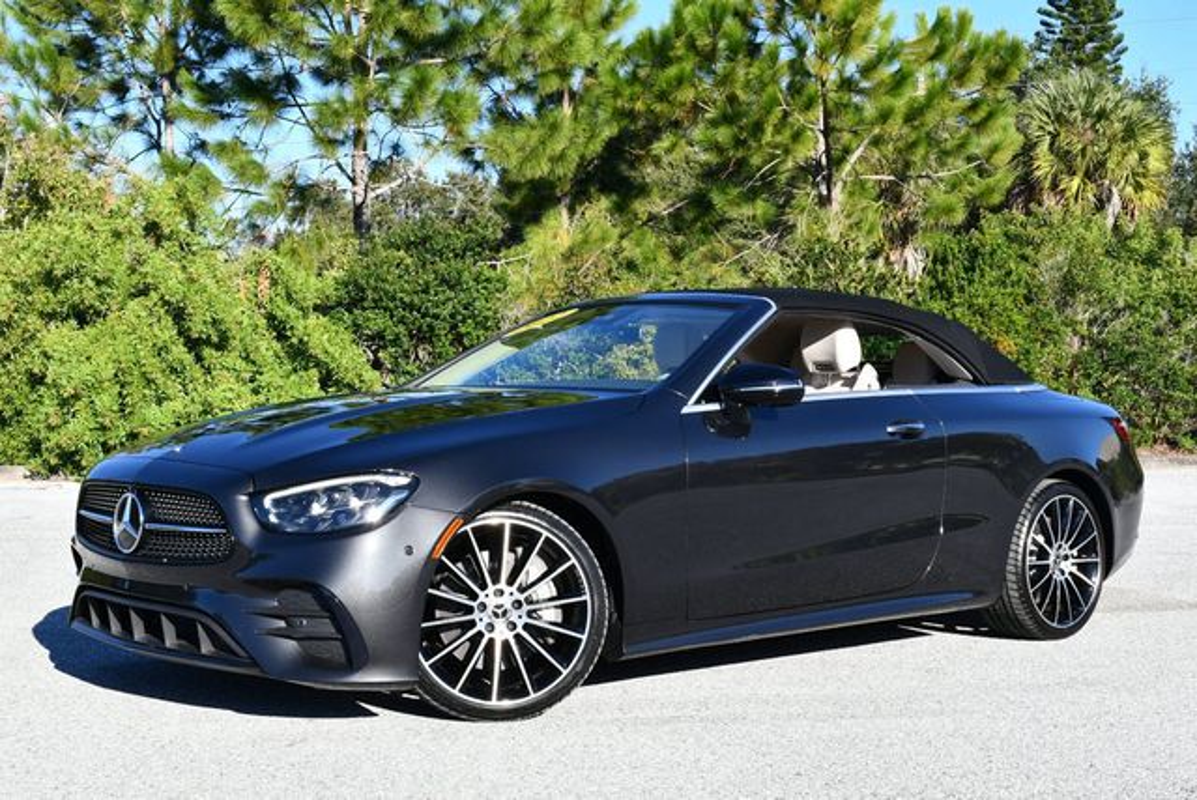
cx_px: 598
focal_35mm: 52
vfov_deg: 26.0
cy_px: 400
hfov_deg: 38.2
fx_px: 1731
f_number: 8
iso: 200
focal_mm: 26
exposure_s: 1/250
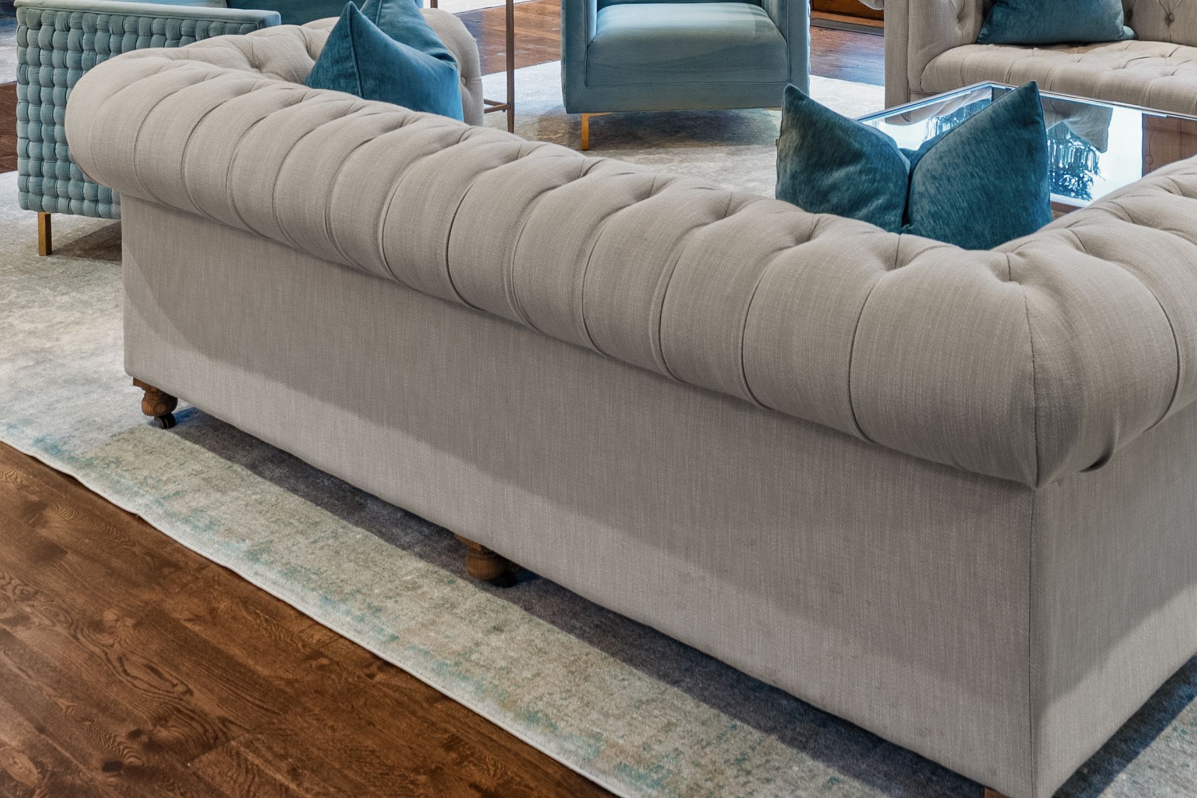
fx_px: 1662
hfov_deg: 39.4
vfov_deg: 23.2
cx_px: 732
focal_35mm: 50
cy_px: -297
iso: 500
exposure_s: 2
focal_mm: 17
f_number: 7.1
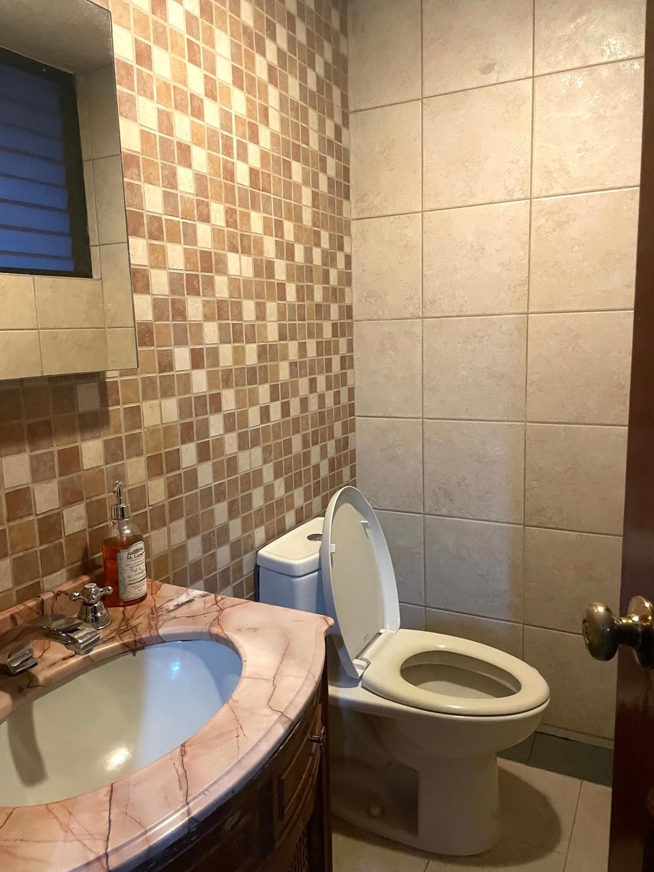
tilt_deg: -9.4
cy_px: 436
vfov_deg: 67.3
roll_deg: +1.3
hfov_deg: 53.1
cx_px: 327
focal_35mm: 26
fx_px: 655
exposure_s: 1/30
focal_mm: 4.2
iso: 640
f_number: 1.6
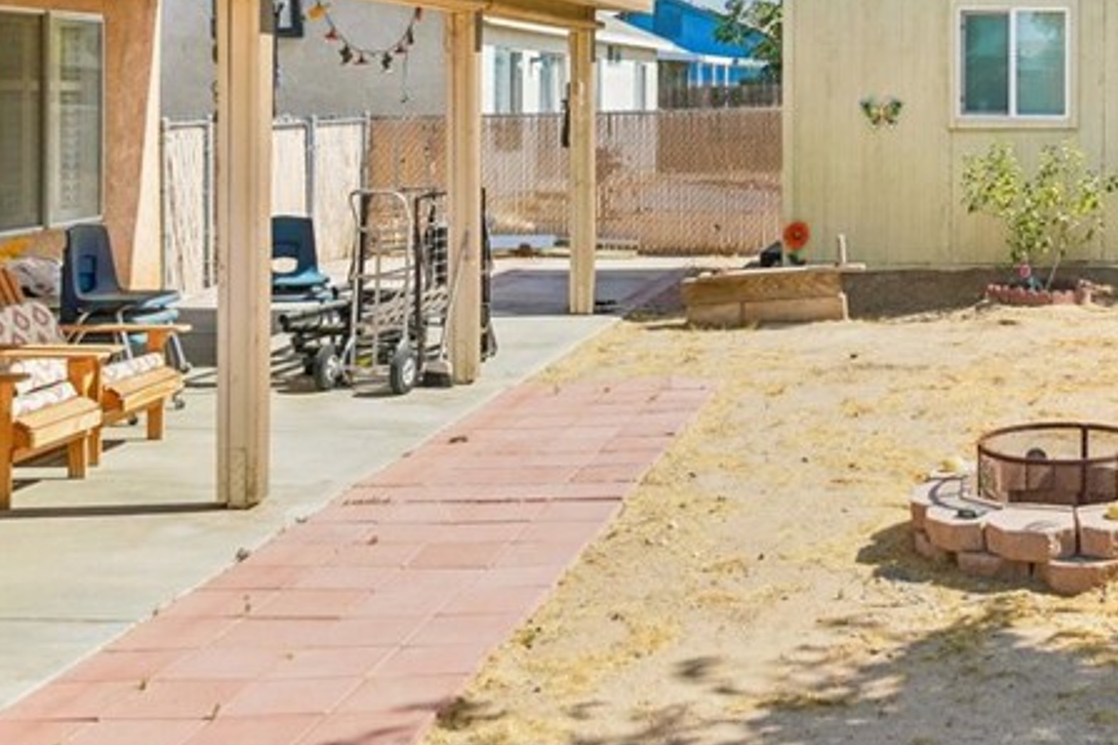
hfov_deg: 34.1
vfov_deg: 23.5
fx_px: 1708
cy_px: -5
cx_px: 1018
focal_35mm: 55
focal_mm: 24
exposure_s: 1/250
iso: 100
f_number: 8
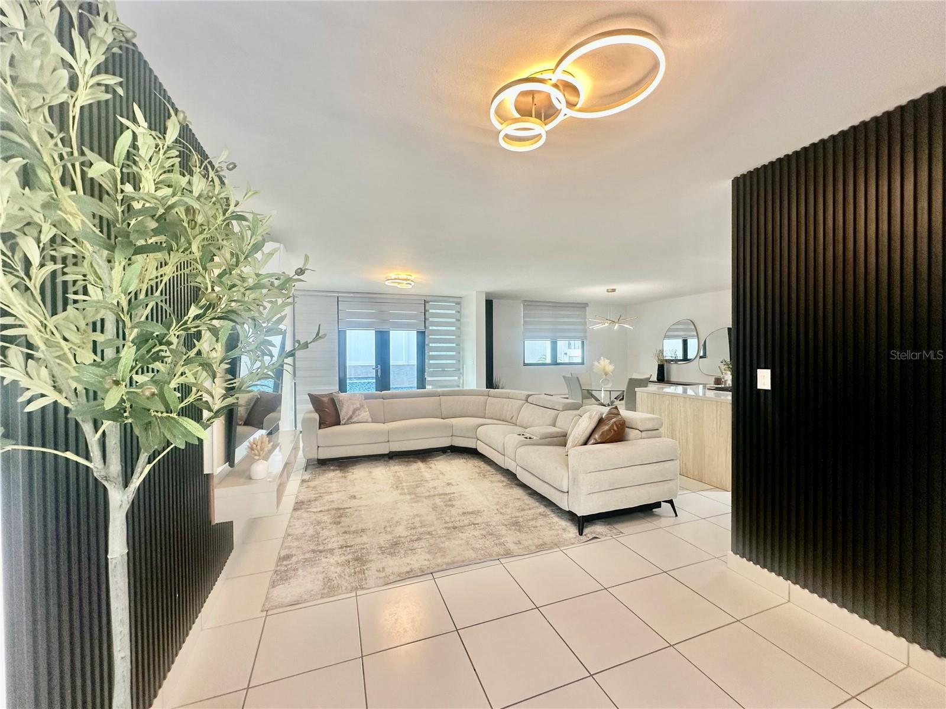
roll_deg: -0.1
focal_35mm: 14
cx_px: 473
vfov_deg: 85.7
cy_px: 354
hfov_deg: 102.1
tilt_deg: +0.1
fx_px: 383
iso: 100
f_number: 2.2
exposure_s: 1/120
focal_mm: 2.22
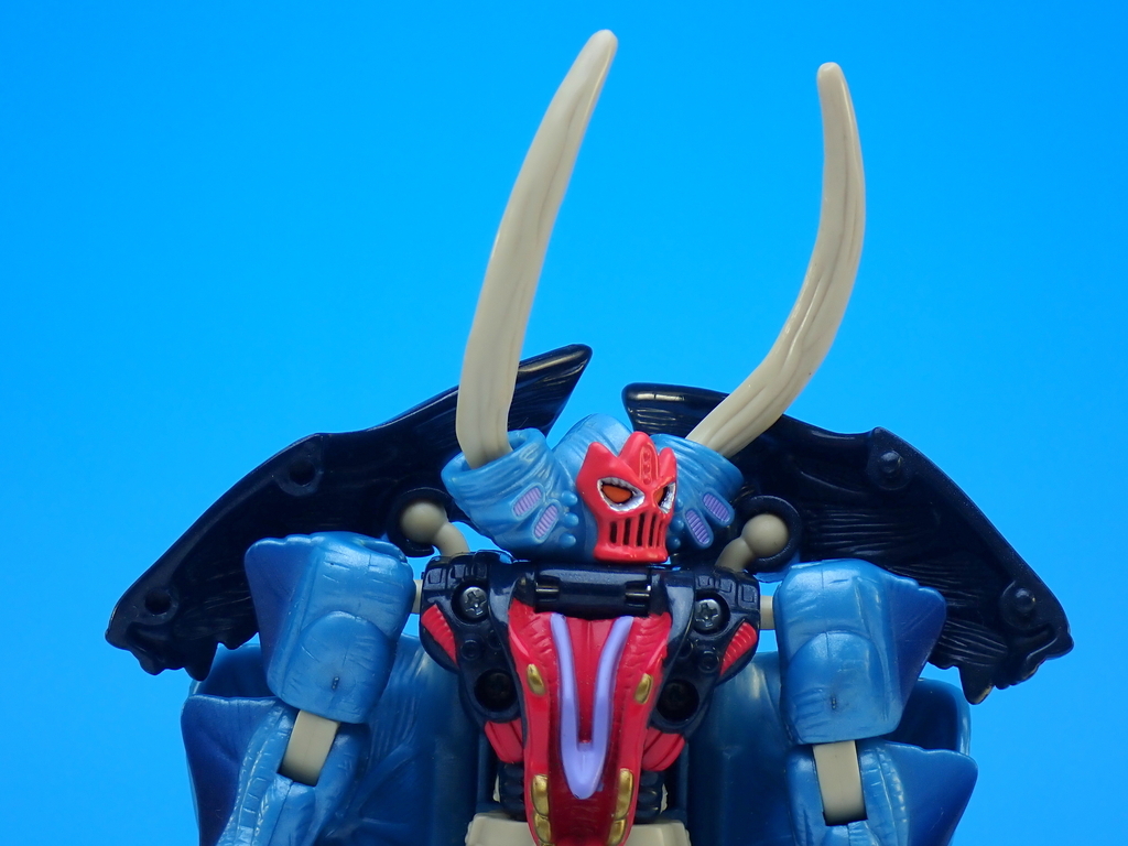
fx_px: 2868
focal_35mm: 88
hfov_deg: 22.3
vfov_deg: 16.8
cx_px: 564
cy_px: 423
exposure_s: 1/25
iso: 100
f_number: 4.5
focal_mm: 15.66
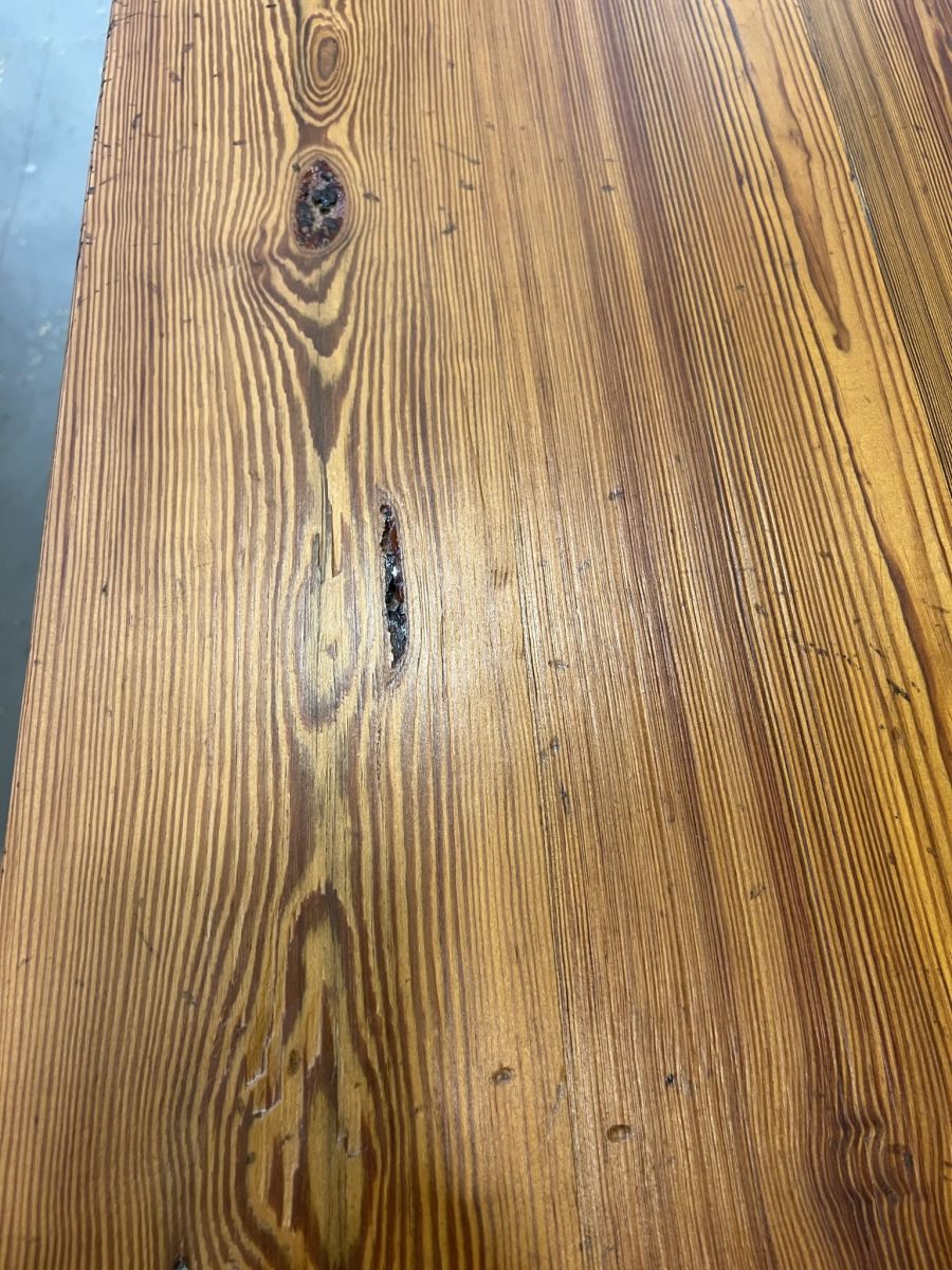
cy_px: 635
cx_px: 476
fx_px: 953
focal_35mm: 26
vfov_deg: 67.3
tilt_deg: -66.1
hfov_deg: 53.1
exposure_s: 1/60
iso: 125
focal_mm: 5.7
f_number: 1.5
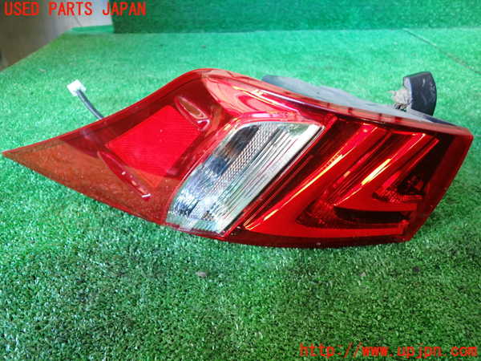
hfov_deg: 60.0
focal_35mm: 30
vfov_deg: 46.8
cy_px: 180
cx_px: 240
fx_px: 417
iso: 250
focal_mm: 5.4
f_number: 2.3
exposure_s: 1/30
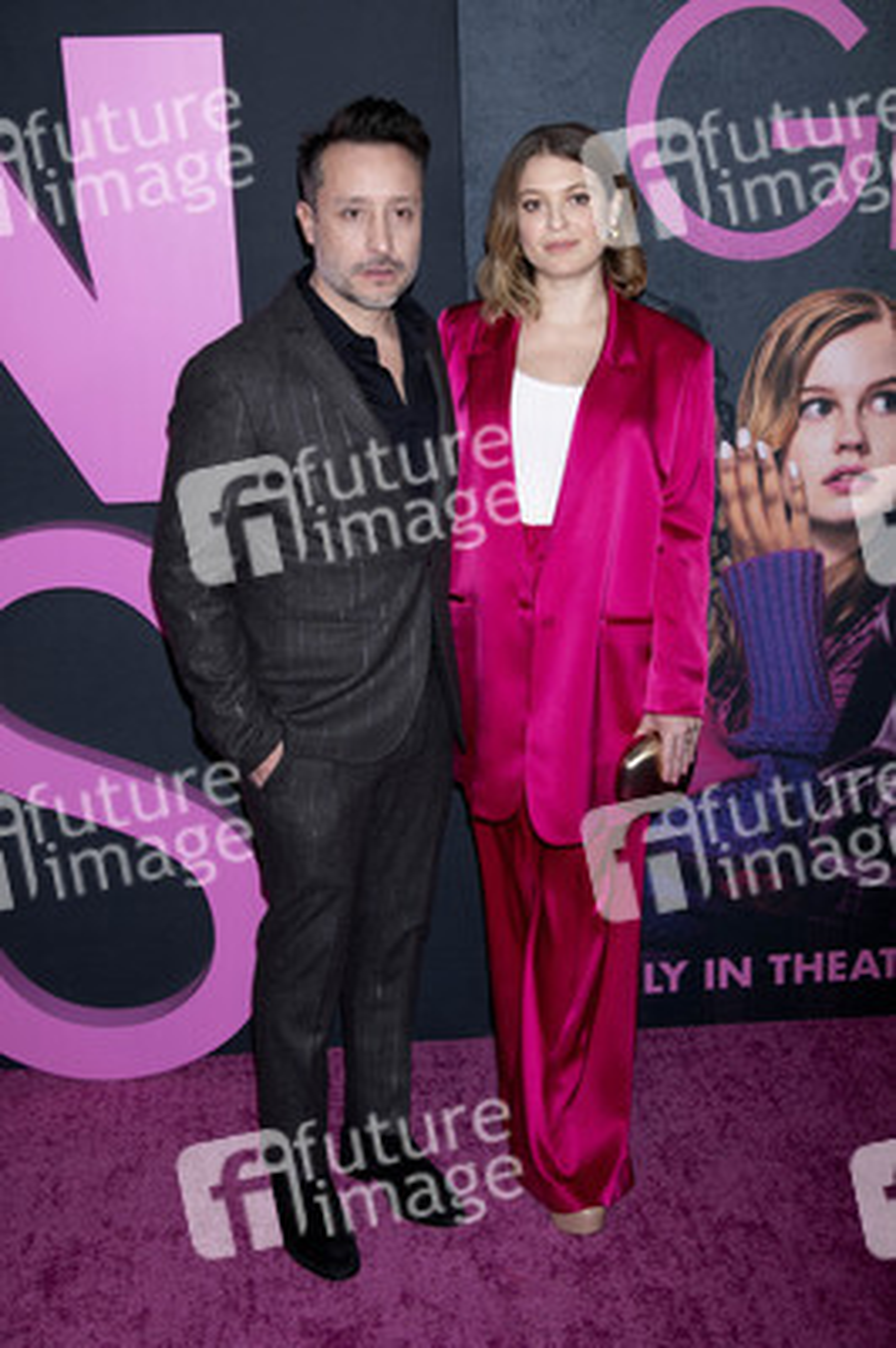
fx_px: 1421
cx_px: 448
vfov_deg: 50.7
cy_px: 674
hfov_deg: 35.0
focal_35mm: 38
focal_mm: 38
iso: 400
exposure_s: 1/200
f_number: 6.3
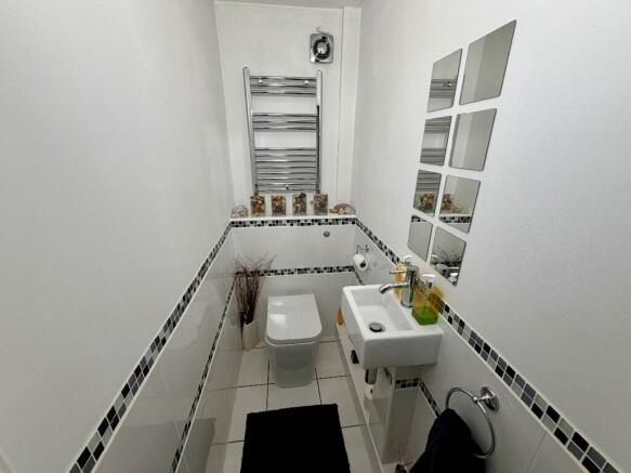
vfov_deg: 85.7
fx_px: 255
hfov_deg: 102.1
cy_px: 236
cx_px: 316
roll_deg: -1.2
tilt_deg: -20.2
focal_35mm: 14
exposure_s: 1/127
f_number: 2.2
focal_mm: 2.22
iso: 40
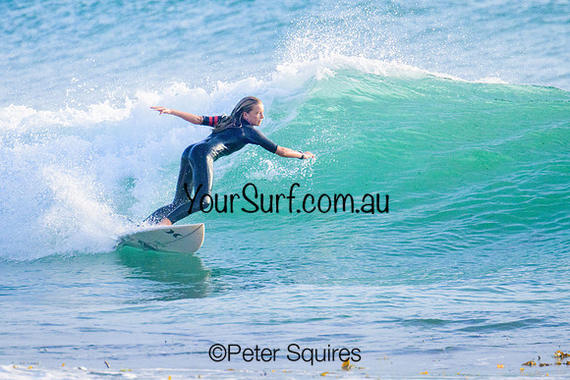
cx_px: 246
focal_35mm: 1096
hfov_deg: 1.9
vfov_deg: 1.3
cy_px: 133
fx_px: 17353
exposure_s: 1/2000
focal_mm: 800
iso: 2200
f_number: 13
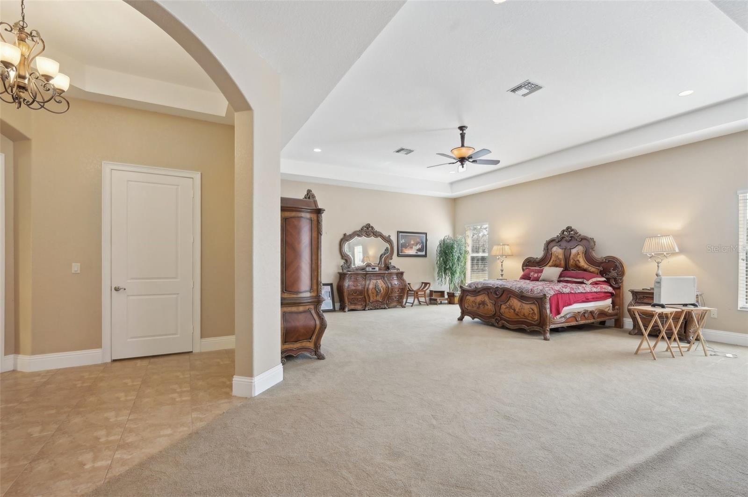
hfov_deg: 96.8
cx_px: 374
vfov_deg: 73.6
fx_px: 332
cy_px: 248
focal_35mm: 16
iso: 400
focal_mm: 16
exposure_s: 1/15
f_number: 8
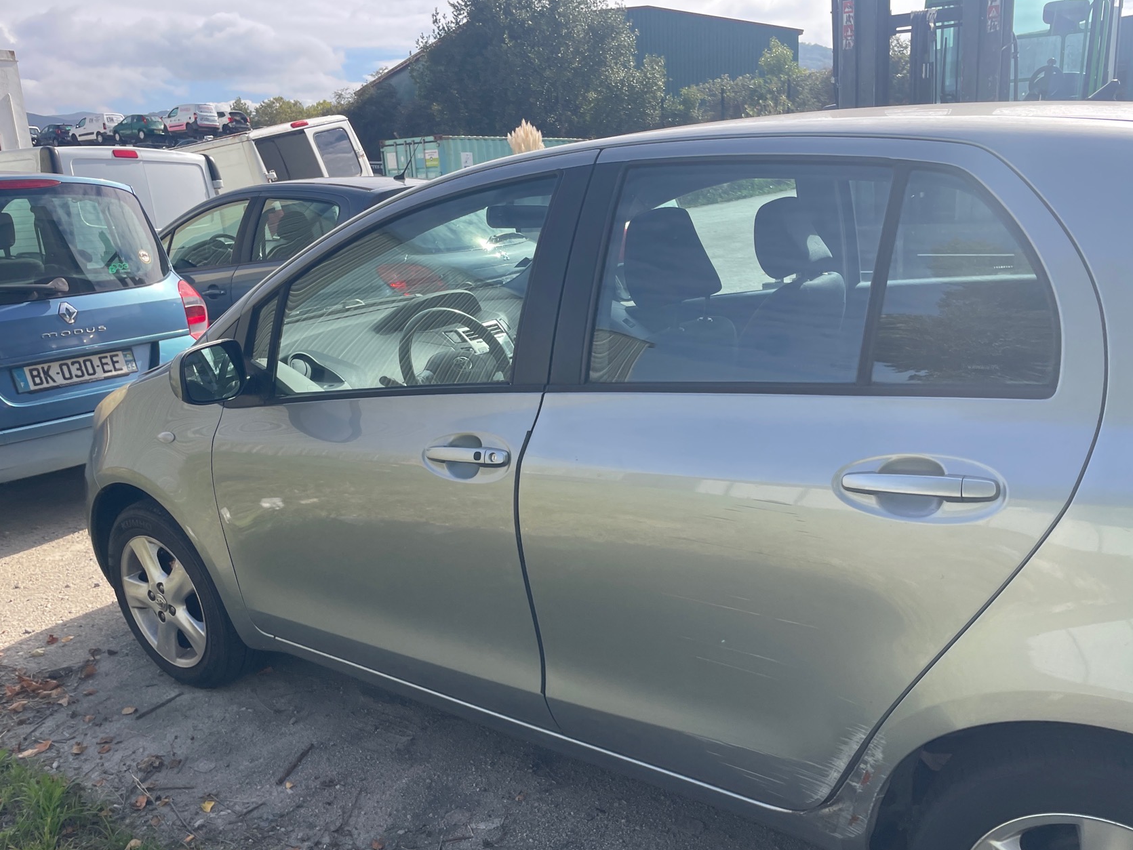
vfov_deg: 49.7
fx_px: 917
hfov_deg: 63.4
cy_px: 450
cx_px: 599
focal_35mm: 28
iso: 32
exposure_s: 1/1350
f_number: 1.6
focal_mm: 4.2
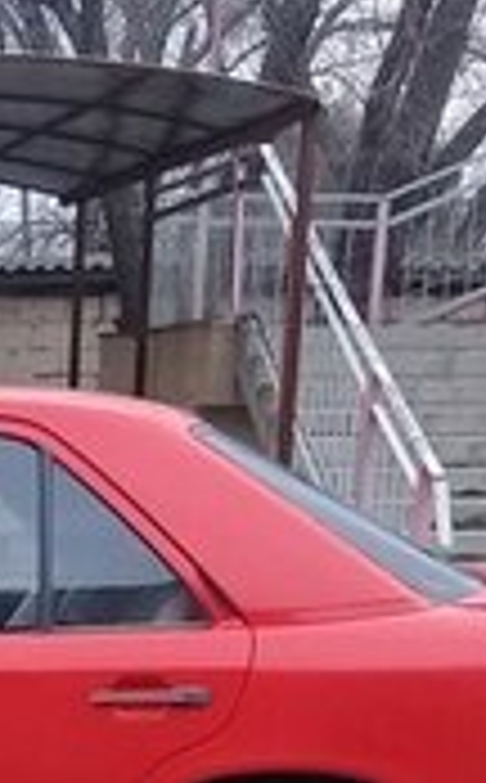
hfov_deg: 9.9
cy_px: 1001
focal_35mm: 125
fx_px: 2662
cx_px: -392
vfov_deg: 15.9
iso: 50
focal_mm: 3.3
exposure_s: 1/288
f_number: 2.2
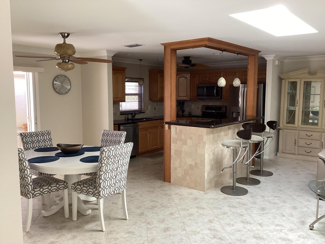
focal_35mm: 31
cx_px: 162
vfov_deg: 45.4
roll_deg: +0.3
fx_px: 291
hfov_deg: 58.4
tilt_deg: -8.6
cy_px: 122
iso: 125
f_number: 2.4
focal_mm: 3.3
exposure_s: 1/50
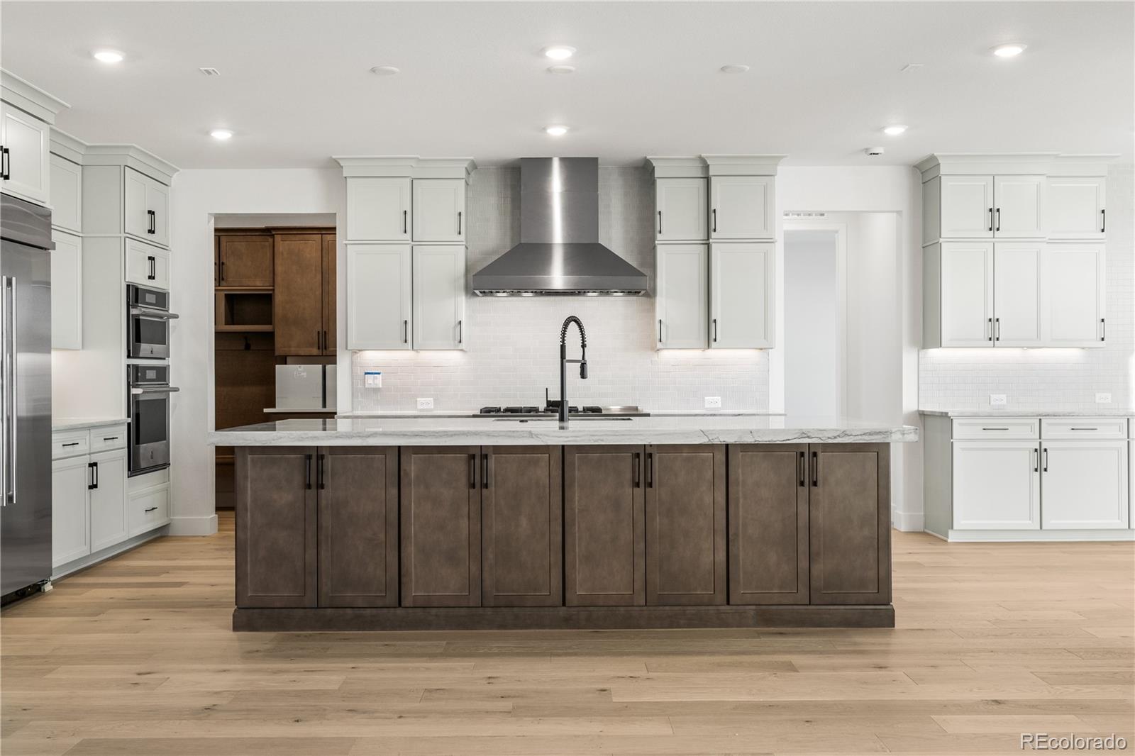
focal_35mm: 35
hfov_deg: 54.4
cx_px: 568
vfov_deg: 37.8
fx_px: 1103
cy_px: 378
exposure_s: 1/25
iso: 400
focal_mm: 35
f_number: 8
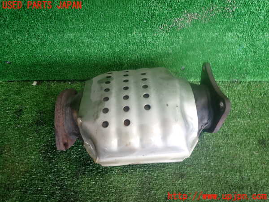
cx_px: 134
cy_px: 101
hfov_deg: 69.4
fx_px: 194
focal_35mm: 25
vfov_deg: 54.9
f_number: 2
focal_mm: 4.5
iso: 200
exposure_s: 1/40
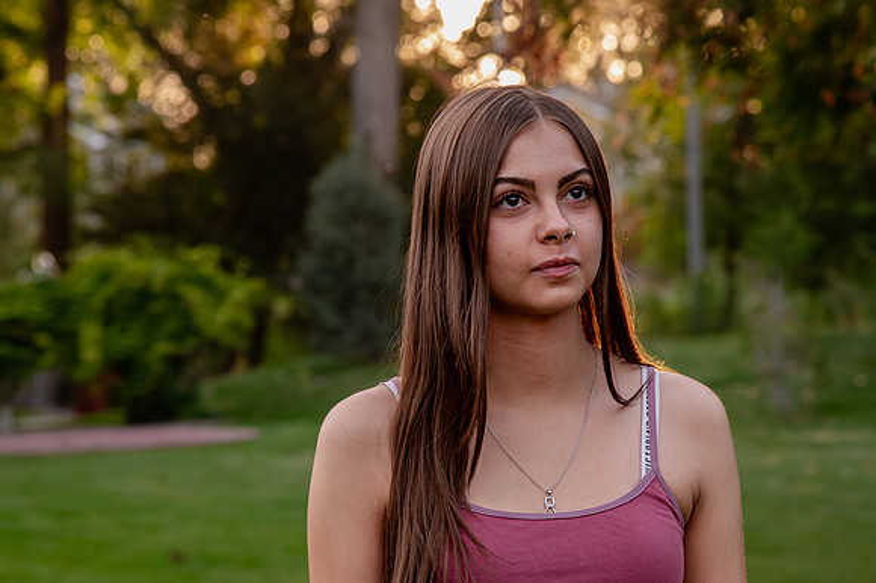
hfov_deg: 16.8
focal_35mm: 122
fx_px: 2958
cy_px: 292
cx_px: 420
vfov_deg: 11.3
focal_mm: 100
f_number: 6.3
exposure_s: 1/320
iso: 1250
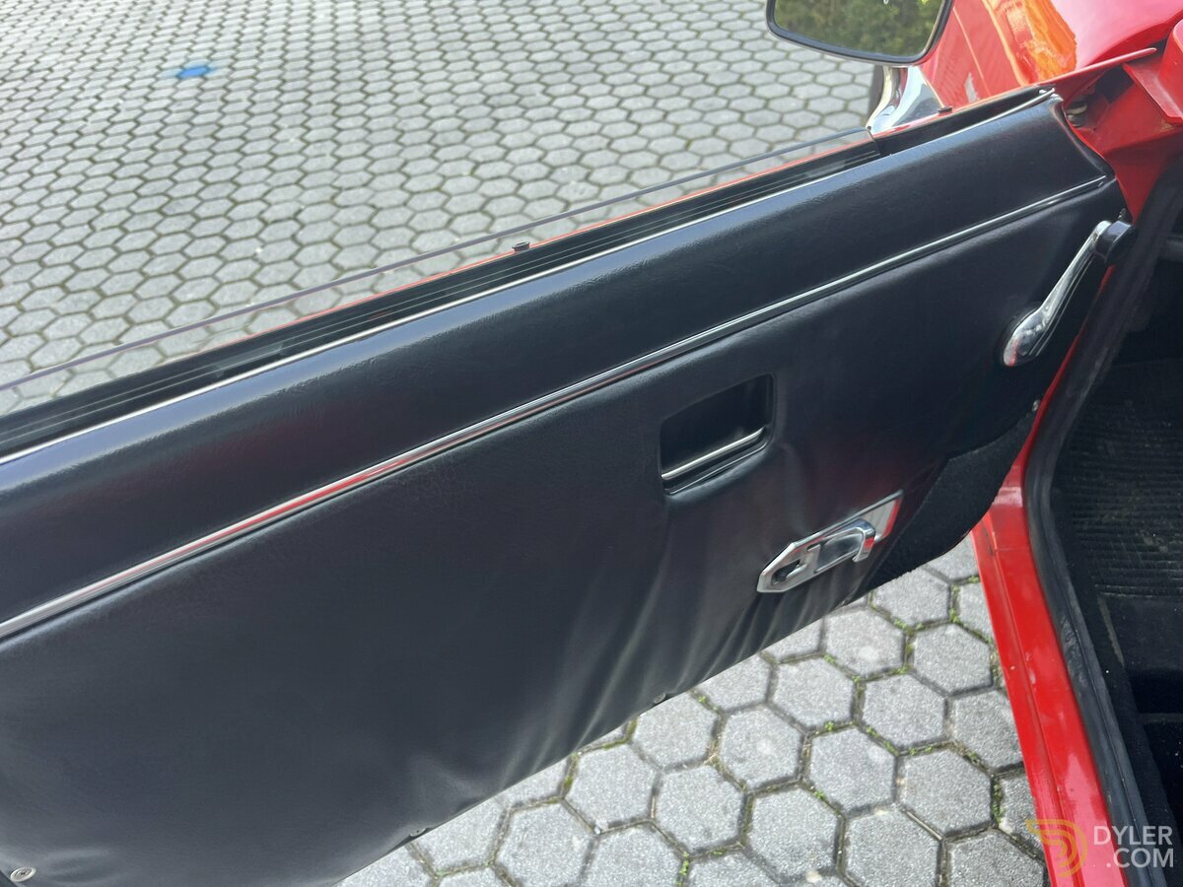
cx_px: 592
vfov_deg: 53.1
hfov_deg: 67.3
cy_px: 444
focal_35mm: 26
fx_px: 889
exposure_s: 1/122
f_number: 1.6
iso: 50
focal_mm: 5.1
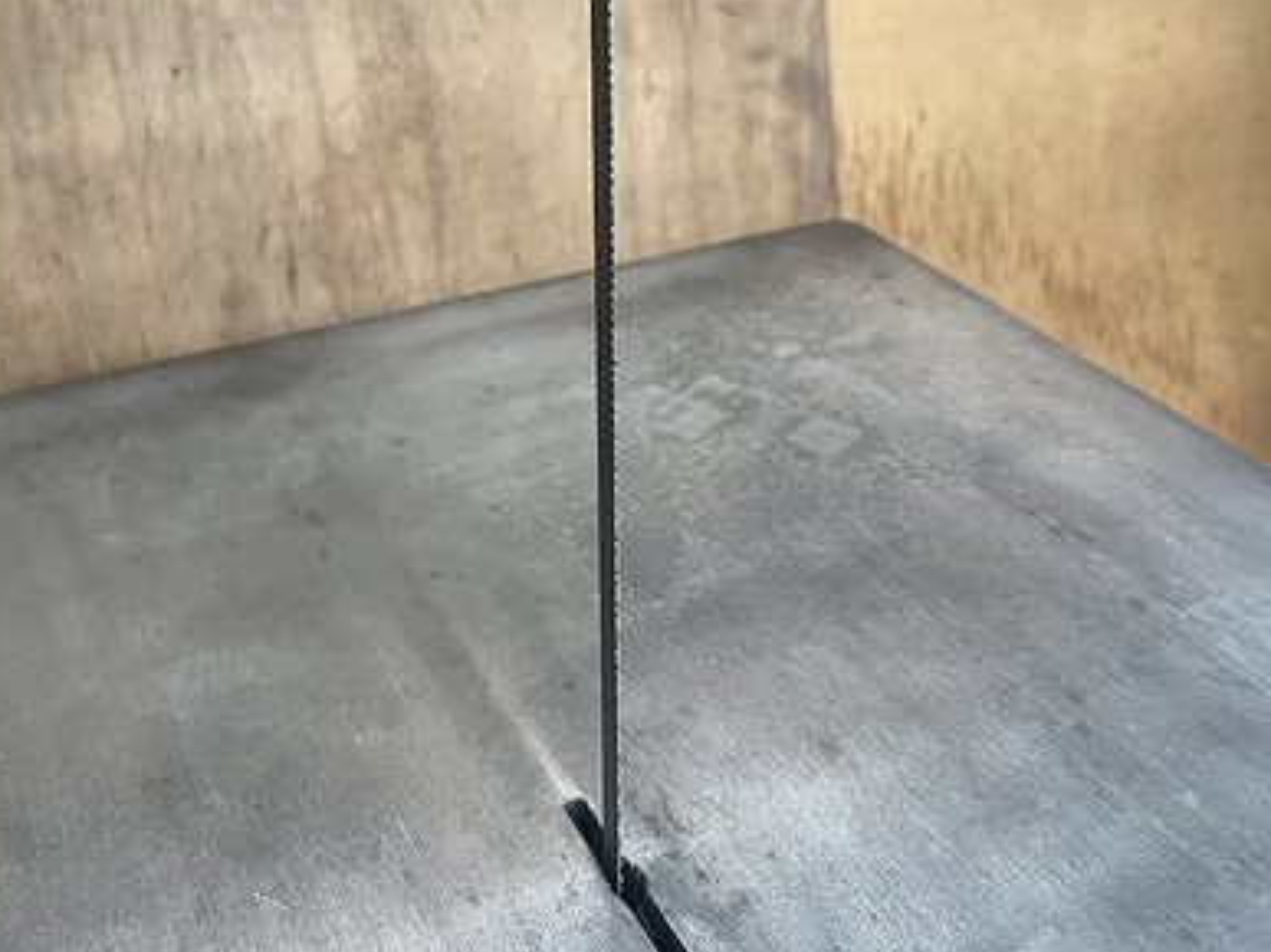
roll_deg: +1.2
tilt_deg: -24.5
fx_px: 1578
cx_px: 588
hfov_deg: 43.8
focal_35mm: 43
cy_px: 227
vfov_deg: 32.9
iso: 160
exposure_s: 1/60
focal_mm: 5.1
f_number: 1.6
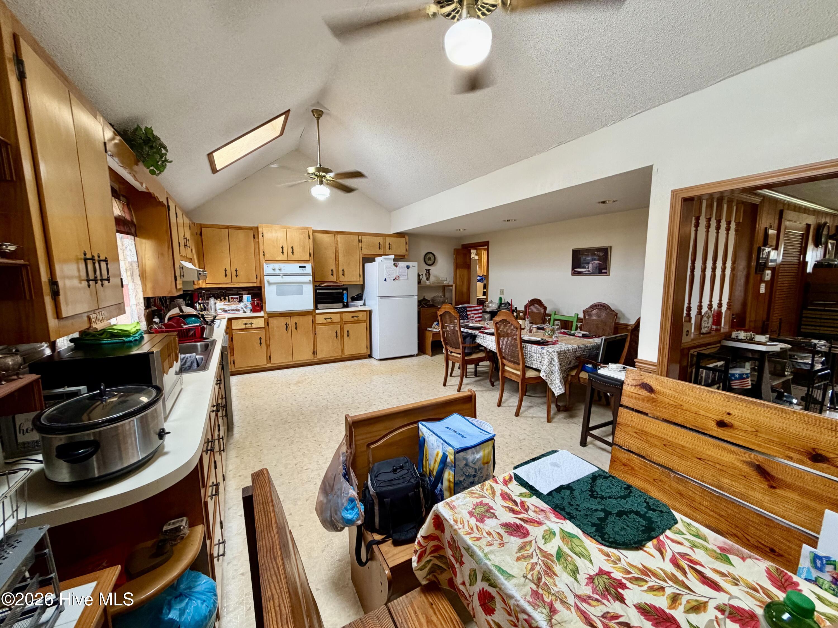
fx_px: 339
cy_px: 314
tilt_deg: -7.5
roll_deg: +0.2
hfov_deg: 102.1
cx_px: 419
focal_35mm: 14
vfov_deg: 85.7
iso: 200
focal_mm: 2.22
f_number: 2.2
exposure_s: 1/60
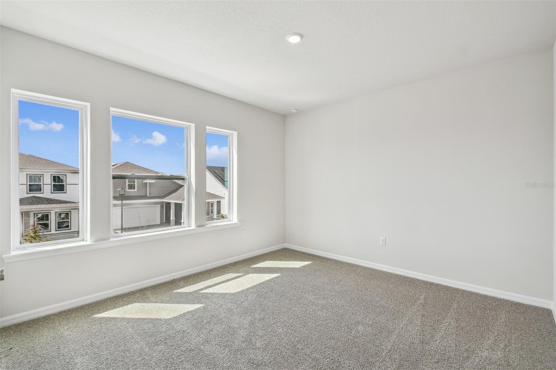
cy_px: 185
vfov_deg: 77.3
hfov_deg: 100.4
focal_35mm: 15
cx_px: 278
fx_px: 232
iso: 100
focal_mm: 10
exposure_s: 1/200
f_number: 7.1
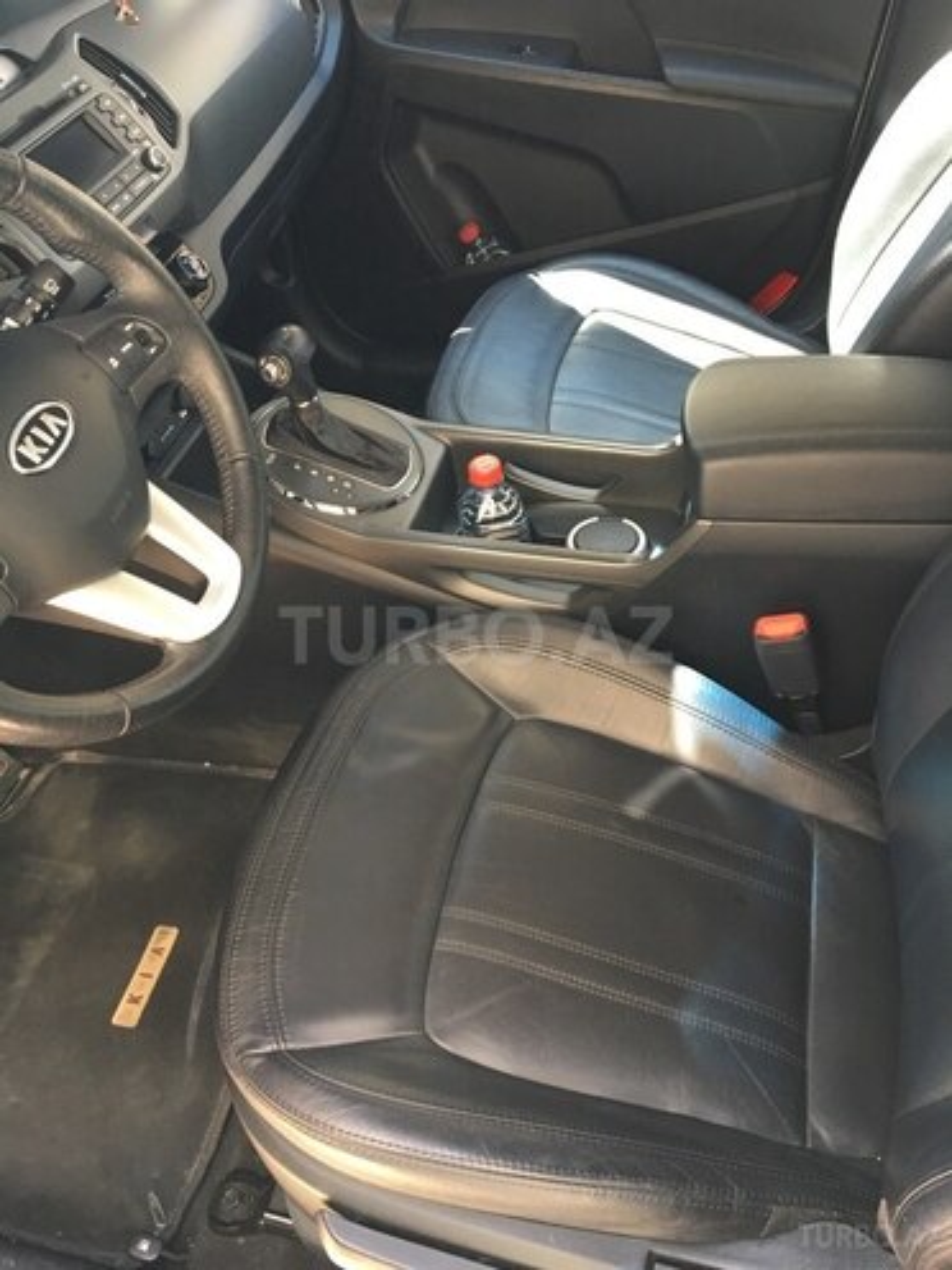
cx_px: 476
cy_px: 635
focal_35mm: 29
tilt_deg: -42.9
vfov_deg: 61.7
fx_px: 1063
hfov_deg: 48.2
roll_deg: +9.0
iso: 50
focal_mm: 4.15
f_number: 2.2
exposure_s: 1/33
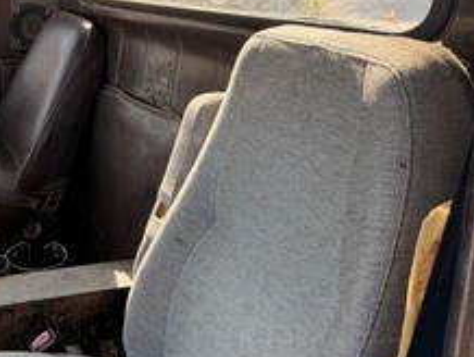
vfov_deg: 32.8
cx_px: 78
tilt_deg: -11.4
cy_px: 135
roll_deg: -0.6
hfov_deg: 40.7
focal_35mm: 44
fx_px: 603
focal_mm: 6.76
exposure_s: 1/252
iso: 64
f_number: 1.78
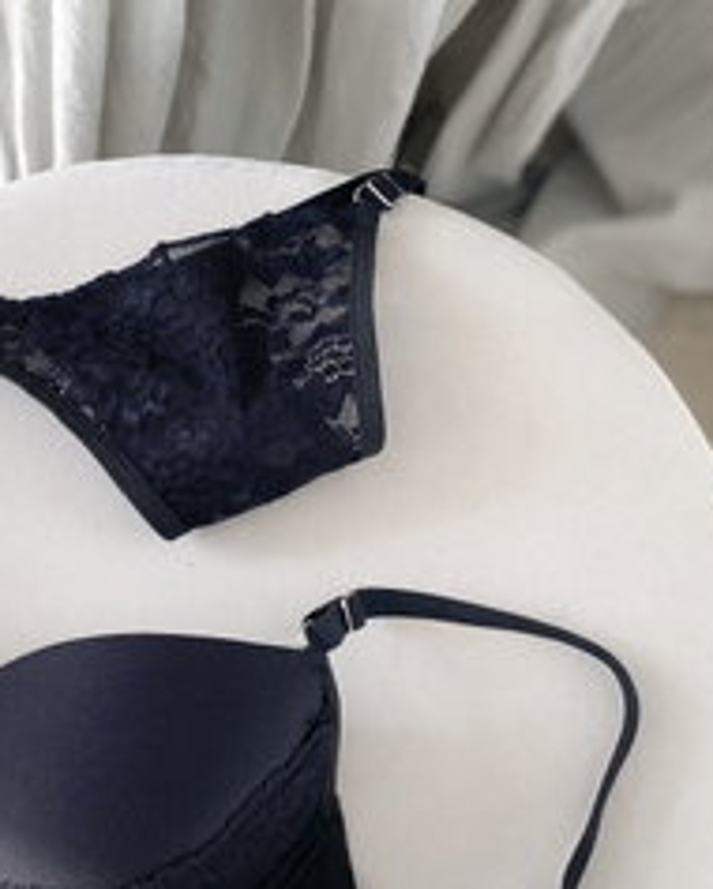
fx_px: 1502
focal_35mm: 57
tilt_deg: -79.4
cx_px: 195
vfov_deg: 33.0
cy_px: 490
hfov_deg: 26.4
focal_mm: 4.25
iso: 32
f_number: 1.8
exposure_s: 1/164
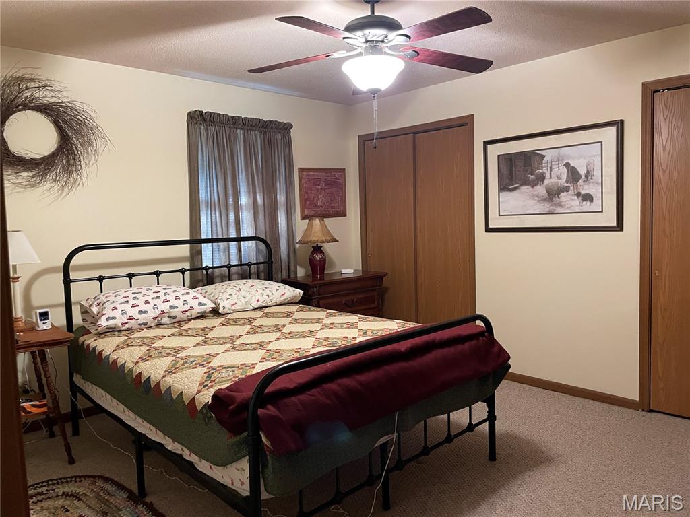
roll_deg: +1.9
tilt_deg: -4.3
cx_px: 345
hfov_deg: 67.3
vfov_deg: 53.1
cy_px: 258
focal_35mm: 26
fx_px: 518
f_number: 1.6
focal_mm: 4.2
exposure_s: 1/40
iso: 400
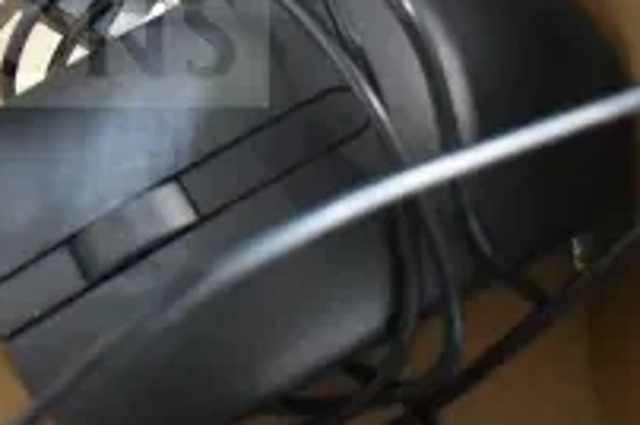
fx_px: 2015
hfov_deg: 17.4
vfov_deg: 11.7
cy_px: -144
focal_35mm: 114
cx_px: -89
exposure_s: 1/40
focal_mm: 25
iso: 6400
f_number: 4
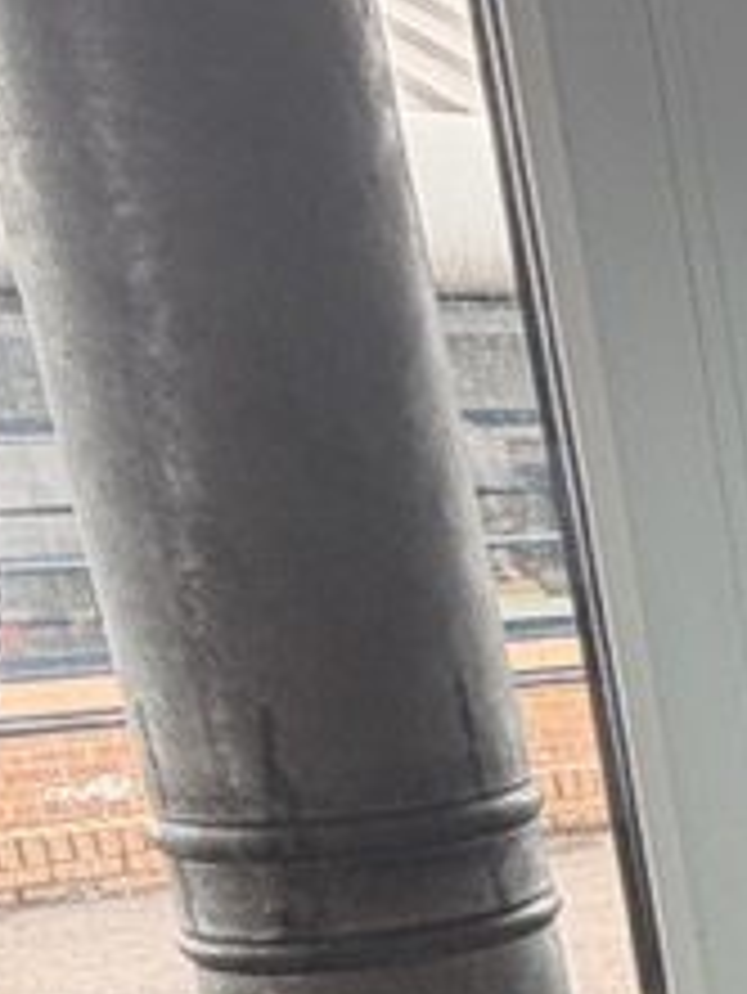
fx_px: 2328
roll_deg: +0.7
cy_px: 1129
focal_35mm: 81
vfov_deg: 22.6
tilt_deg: -17.3
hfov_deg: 13.0
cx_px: 1872
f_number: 2.2
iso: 64
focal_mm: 2.22
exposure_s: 1/121
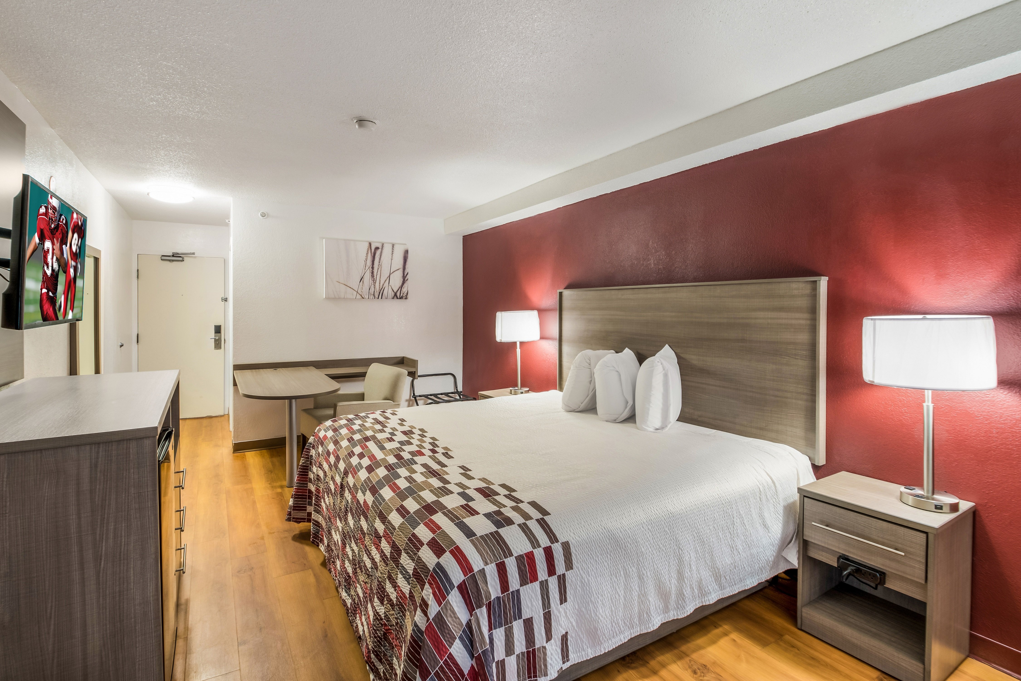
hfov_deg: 100.4
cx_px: 510
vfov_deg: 77.3
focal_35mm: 15
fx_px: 425
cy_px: 340
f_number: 8
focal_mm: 10
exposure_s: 2.5
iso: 100
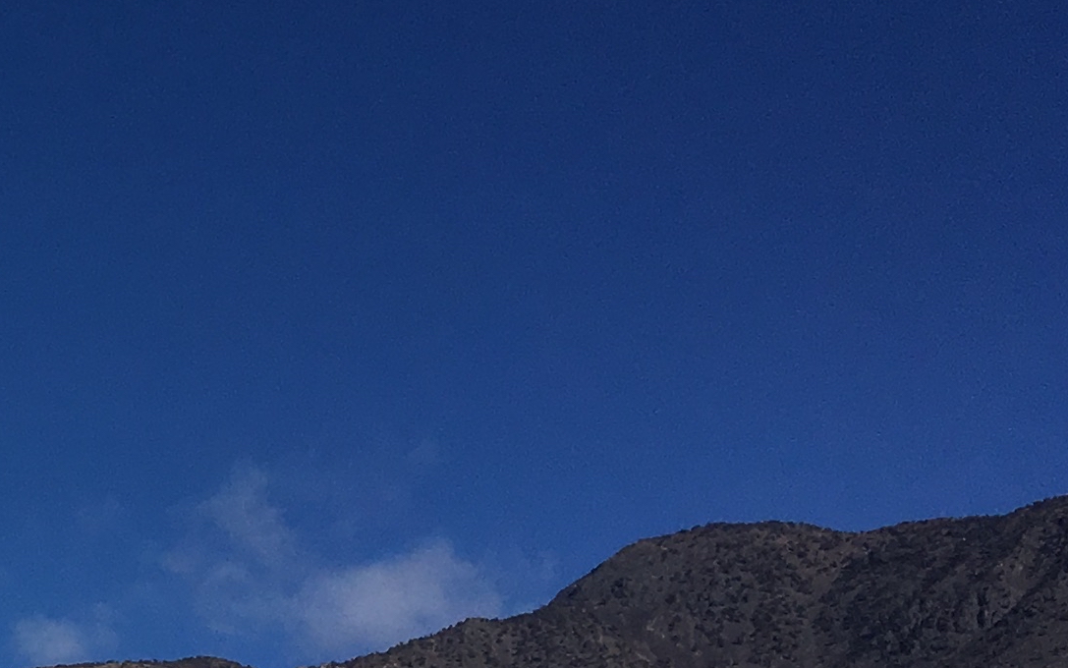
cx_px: -859
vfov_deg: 11.2
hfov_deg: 15.6
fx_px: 3319
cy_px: 838
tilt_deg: +9.6
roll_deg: -0.2
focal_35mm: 114
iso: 25
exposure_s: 1/4274
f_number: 2.2
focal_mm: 4.15
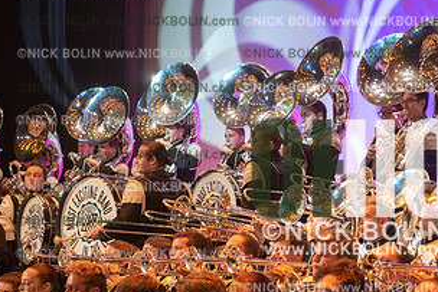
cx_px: 353
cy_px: 188
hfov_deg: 19.2
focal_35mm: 105
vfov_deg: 13.0
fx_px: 1278
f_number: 2.8
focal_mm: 55
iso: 2000
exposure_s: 1/200
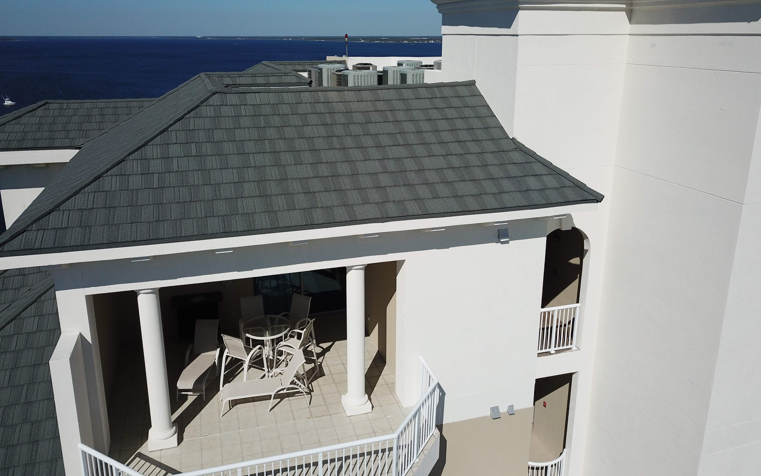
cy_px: 199
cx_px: 377
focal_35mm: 28
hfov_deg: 66.5
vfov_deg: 44.4
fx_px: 581
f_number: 2.2
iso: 100
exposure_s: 1/4115
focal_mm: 4.73
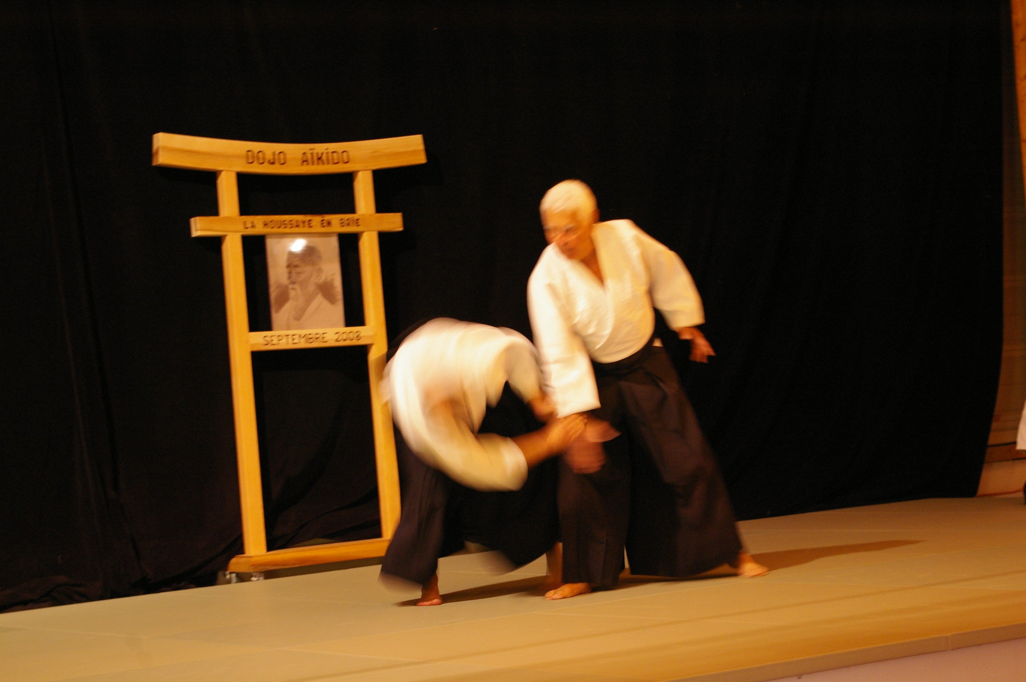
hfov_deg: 27.0
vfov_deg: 18.1
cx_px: 513
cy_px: 341
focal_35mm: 75
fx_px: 2136
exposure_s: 1/15
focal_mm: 50
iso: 800
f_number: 5.6
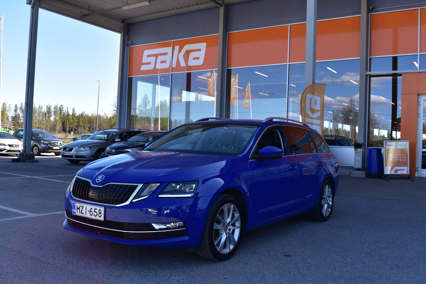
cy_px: 142
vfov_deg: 38.4
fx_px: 408
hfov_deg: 55.1
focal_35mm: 34
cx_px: 213
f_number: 11
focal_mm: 23
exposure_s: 1/250
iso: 400
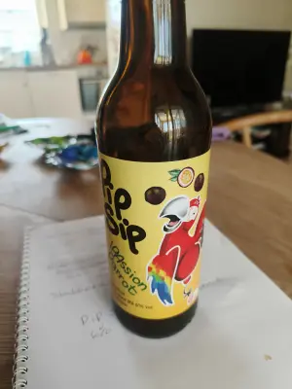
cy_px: 194
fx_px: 270
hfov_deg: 56.8
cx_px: 146
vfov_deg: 71.6
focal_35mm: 24
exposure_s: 1/100
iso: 160
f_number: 3.2
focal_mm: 5.59
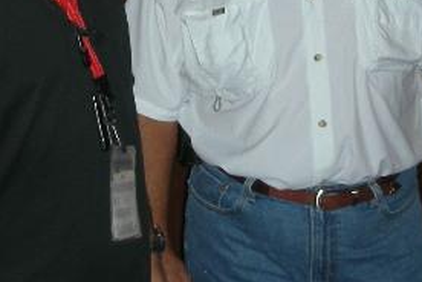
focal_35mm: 102
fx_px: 1196
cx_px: 124
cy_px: -7
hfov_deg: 19.9
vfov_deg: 13.2
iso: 71
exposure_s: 1/60
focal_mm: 5.8
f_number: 2.8
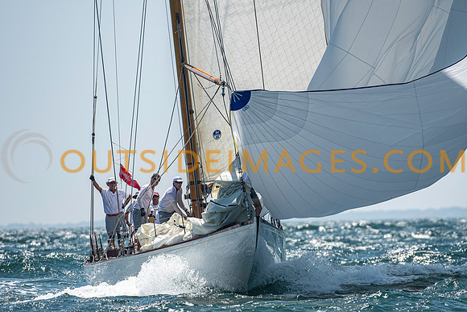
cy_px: 156
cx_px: 234
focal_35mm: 540
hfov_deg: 3.8
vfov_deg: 2.5
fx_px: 7006
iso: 400
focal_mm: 360
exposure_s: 1/3200
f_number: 5.6
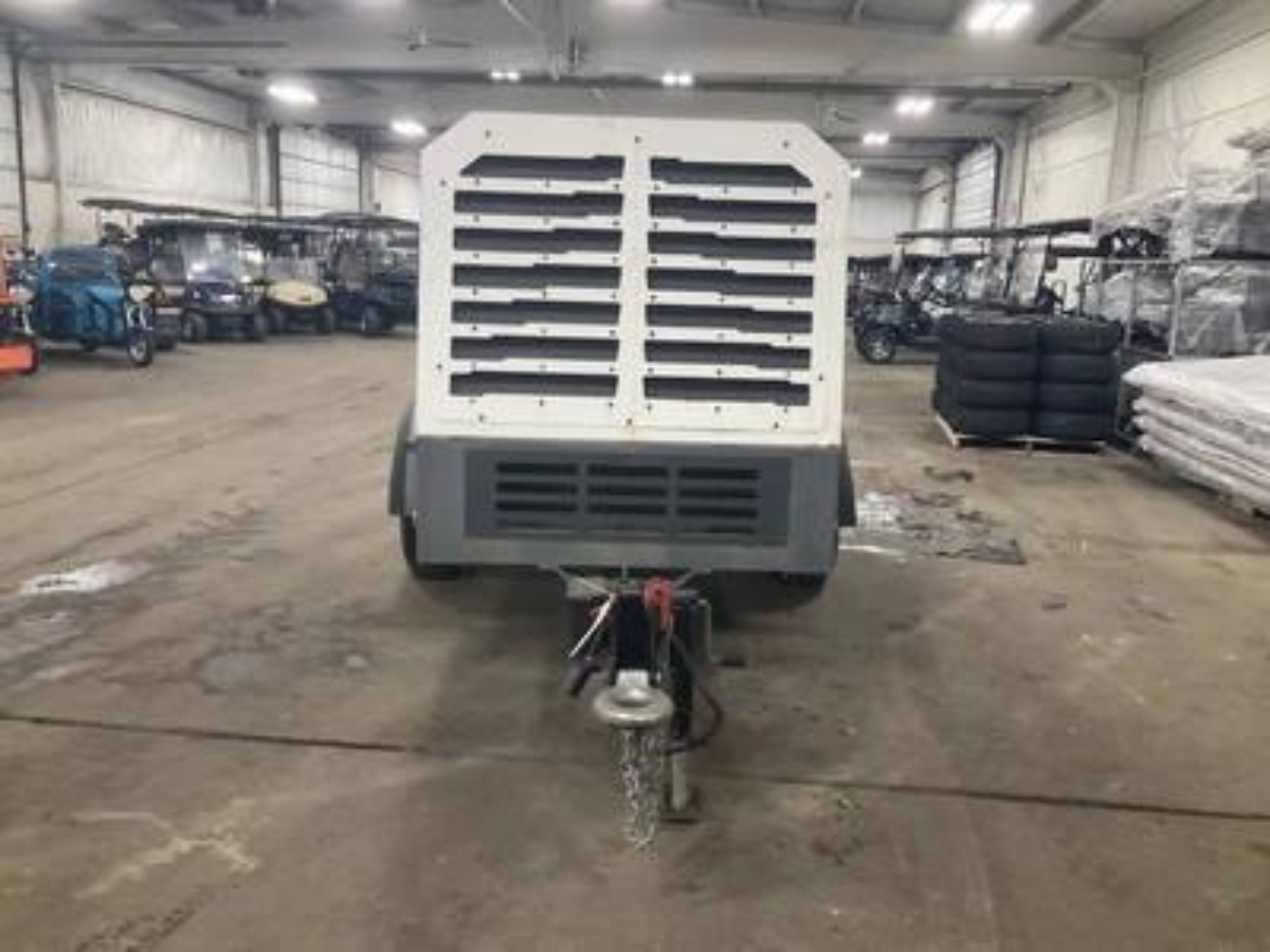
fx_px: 1064
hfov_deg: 61.7
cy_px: 476
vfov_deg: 48.2
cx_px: 635
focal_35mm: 29
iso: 200
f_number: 1.8
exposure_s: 1/60
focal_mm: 3
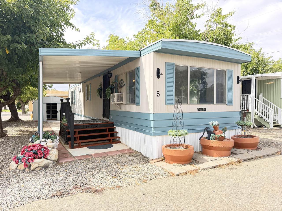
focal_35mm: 24
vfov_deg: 56.8
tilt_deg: -0.7
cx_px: 141
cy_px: 106
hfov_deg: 71.6
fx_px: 196
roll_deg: -0.1
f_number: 1.78
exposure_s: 1/1250
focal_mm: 6.76
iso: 100
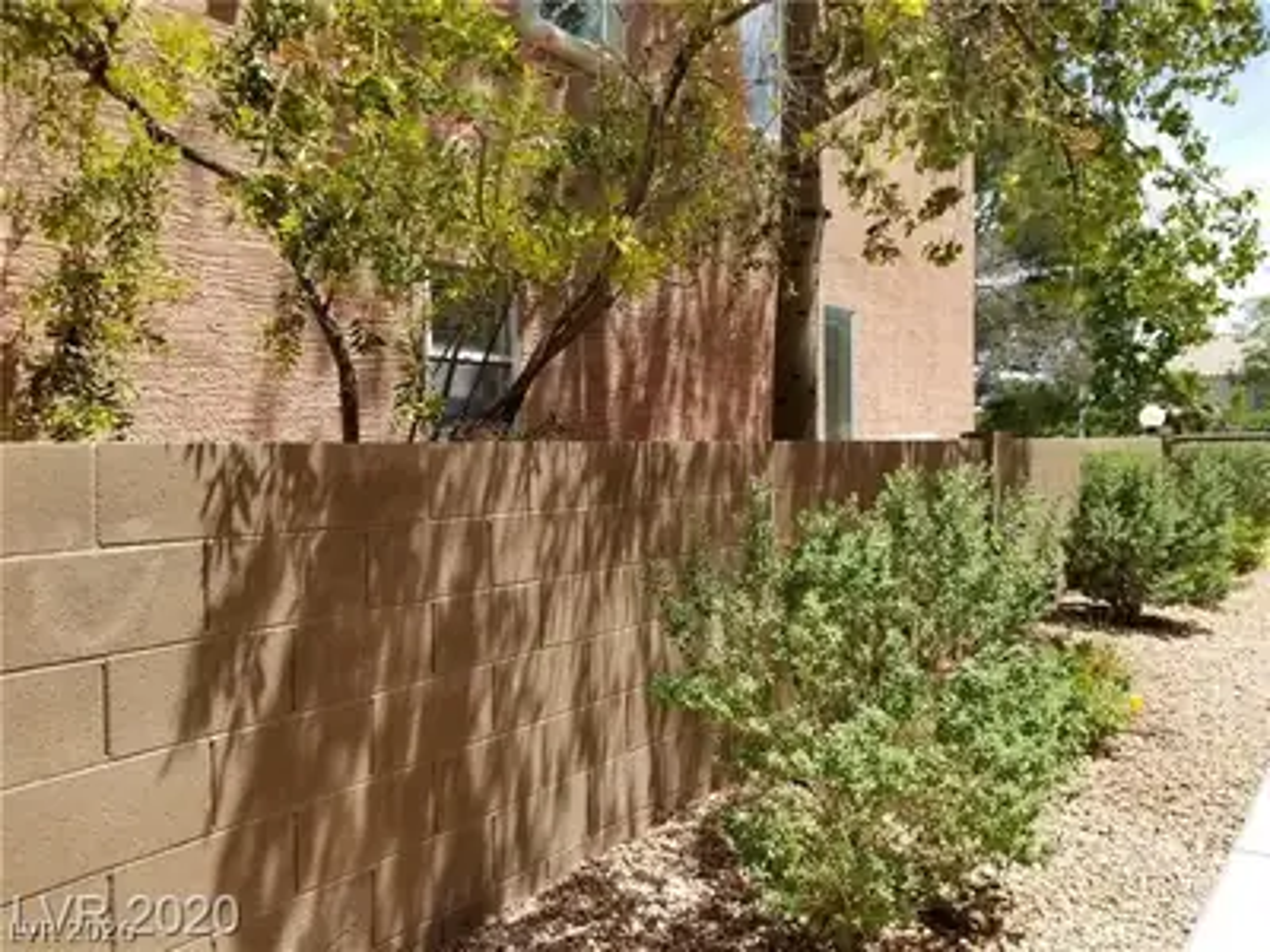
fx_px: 954
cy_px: 476
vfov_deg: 53.1
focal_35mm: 26
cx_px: 635
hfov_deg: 67.3
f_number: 1.7
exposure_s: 1/1368
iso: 50
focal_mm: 4.25
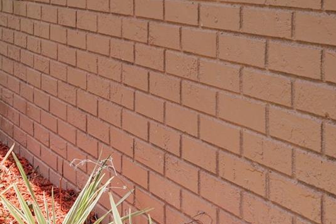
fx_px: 812
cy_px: -48
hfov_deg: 21.8
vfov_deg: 15.1
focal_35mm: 87
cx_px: -62
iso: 640
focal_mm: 28
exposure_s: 1/800
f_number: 8
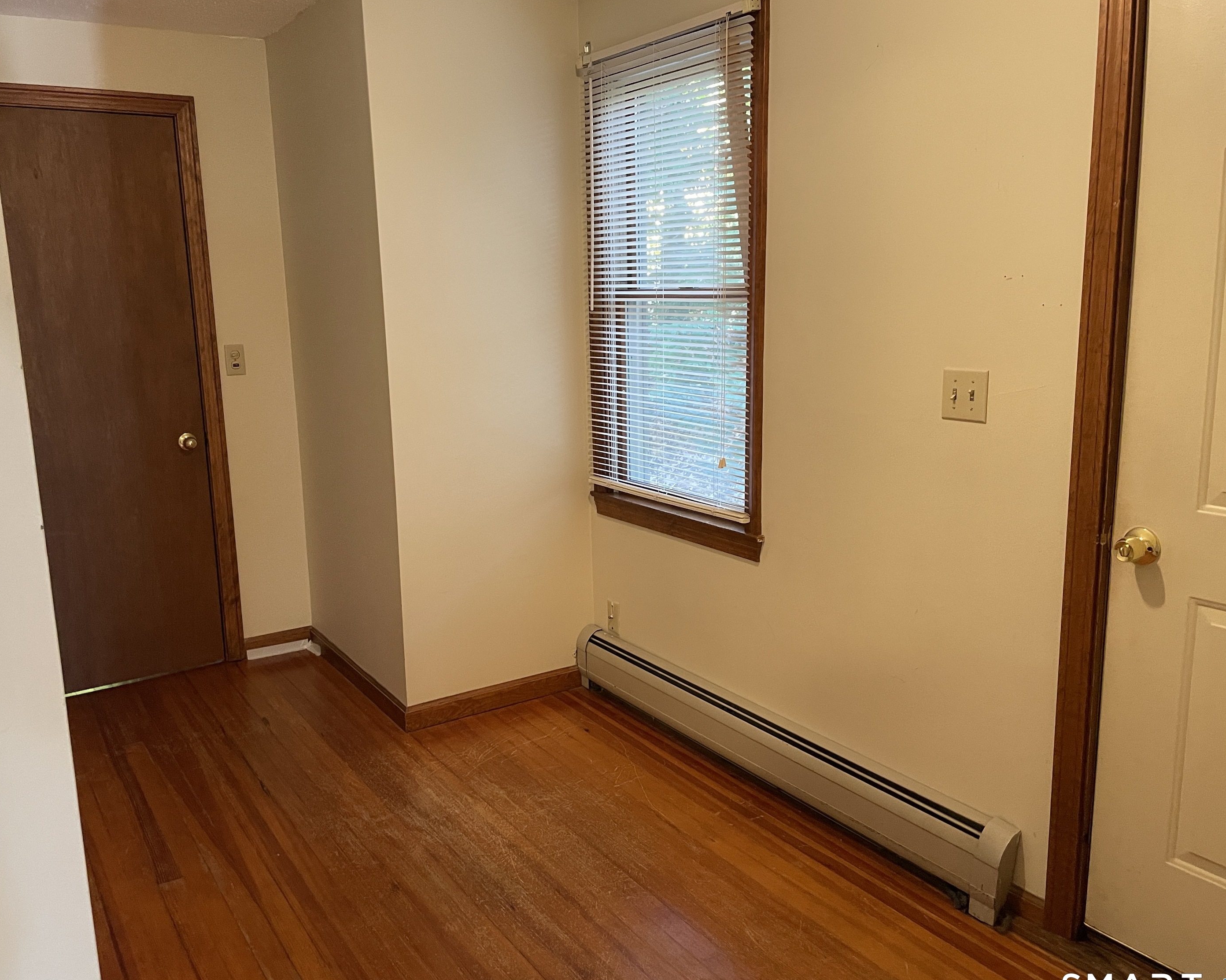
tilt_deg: -10.8
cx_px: 587
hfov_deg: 62.2
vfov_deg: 51.5
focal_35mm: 28
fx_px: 1016
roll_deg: +1.8
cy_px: 502
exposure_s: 1/60
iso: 320
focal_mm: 4.2
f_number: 1.6
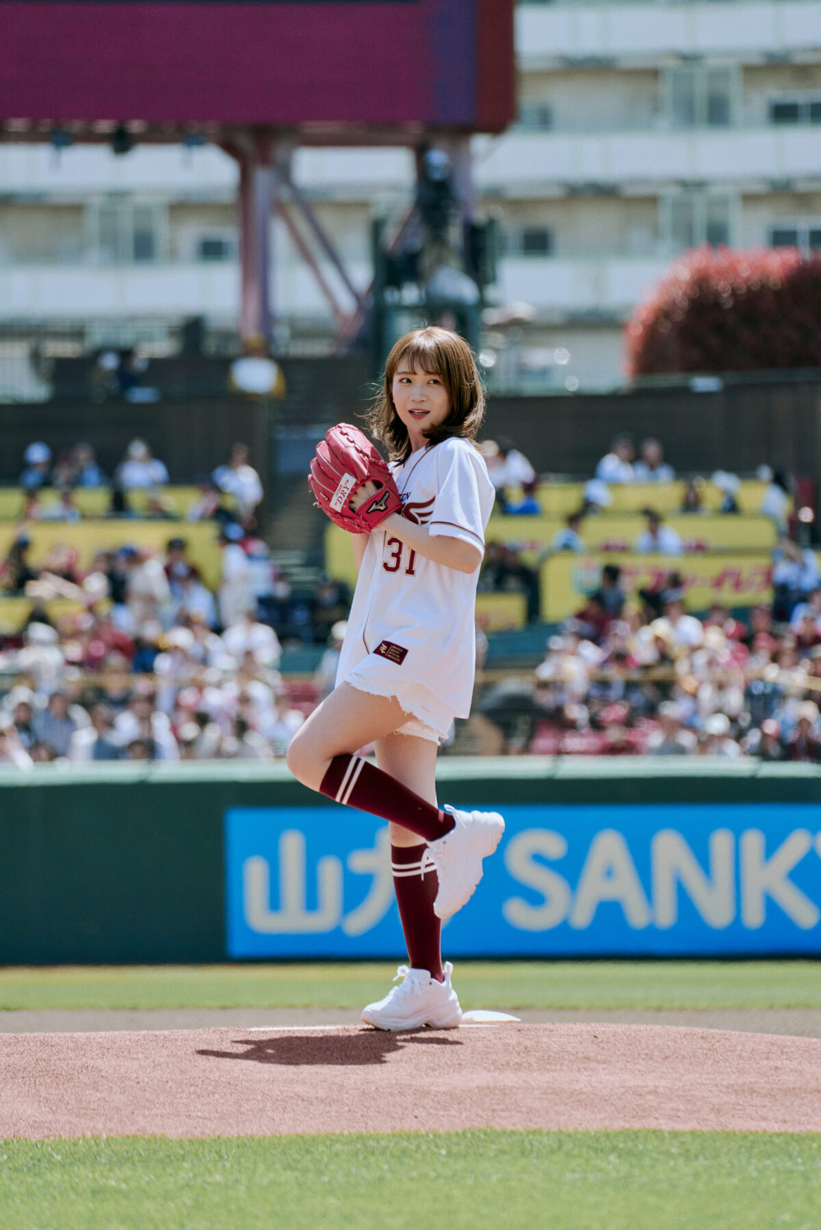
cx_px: 410
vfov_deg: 5.2
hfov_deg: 3.4
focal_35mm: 400
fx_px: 13677
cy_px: 615
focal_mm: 400
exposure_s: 1/500
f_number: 8
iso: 400
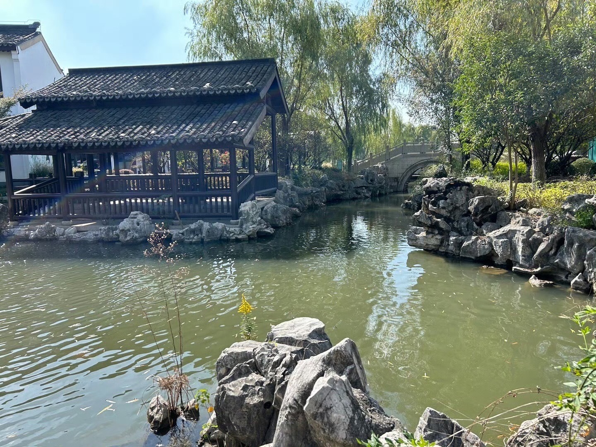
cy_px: 224
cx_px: 298
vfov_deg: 53.1
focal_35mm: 26
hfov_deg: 67.3
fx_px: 448
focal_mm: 5.7
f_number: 1.5
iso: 50
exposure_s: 1/1361
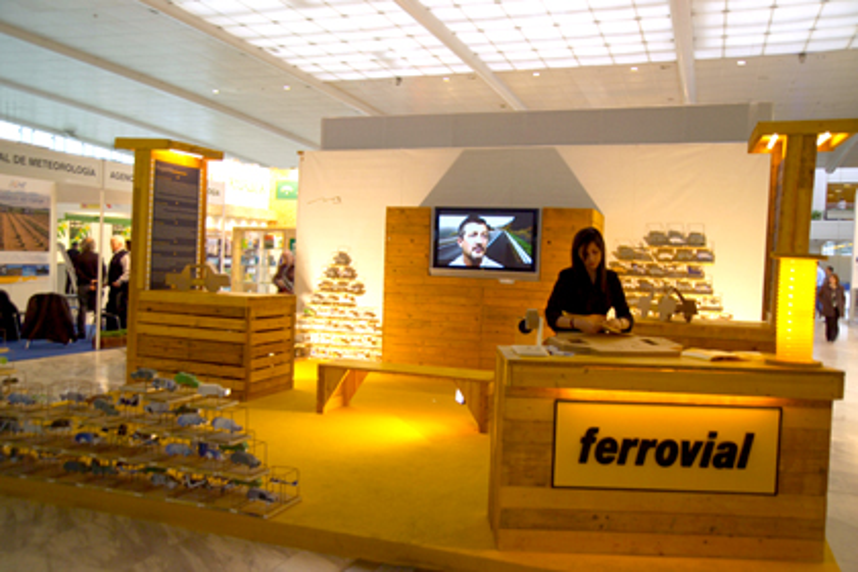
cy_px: 286
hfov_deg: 57.2
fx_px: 786
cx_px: 429
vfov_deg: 40.0
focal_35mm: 33
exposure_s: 1/10
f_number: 4.8
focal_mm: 33
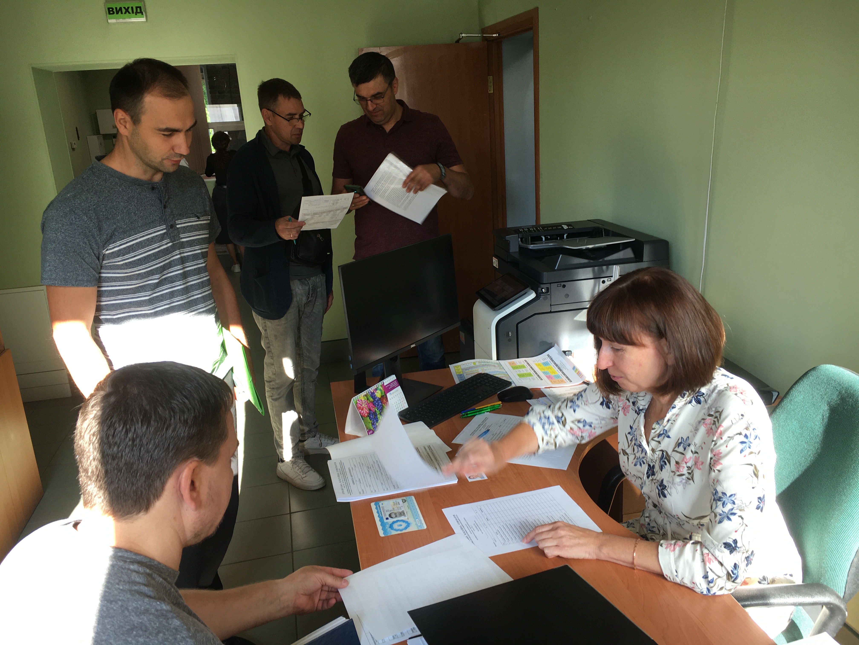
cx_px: 430
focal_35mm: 29
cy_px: 322
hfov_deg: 61.7
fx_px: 720
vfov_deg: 48.2
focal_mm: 4.15
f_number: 2.2
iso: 25
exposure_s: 1/50
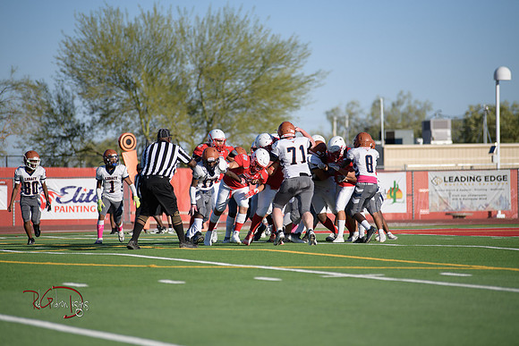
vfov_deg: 6.9
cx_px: 260
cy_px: 173
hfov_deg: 10.3
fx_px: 2884
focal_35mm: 200
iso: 220
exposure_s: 1/5000
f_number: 2.8
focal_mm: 200
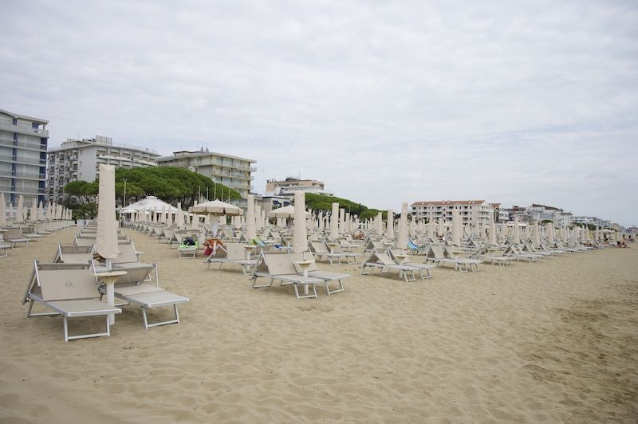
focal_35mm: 26
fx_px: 469
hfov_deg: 68.4
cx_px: 319
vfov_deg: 48.7
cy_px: 212
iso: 250
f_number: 7.1
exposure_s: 1/640
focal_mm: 26.5
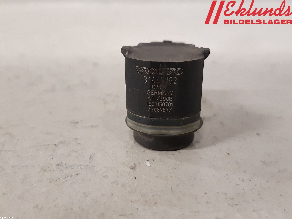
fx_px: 219
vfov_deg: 53.1
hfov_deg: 67.3
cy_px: 110
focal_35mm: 26
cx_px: 146
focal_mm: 3.93
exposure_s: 1/50
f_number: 1.7
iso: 320
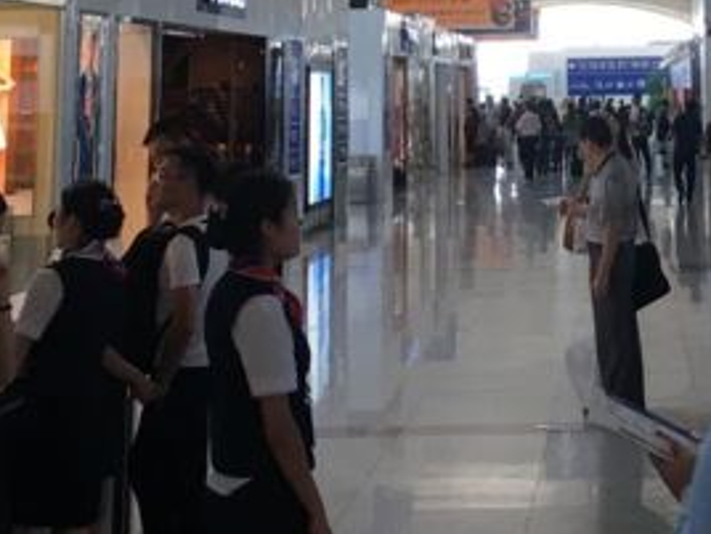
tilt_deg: +12.0
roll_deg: +0.9
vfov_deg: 12.4
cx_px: 589
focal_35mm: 111
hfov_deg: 17.5
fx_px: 2280
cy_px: -369
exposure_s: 1/33
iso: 25
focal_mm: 4.15
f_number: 2.2
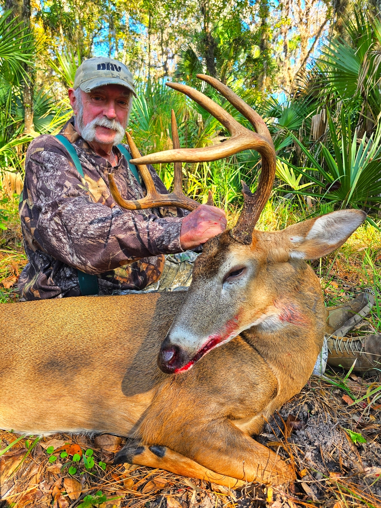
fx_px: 338
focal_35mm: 23
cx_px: 190
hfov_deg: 58.9
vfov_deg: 73.9
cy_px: 254
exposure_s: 1/180
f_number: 1.7
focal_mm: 6.3
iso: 64
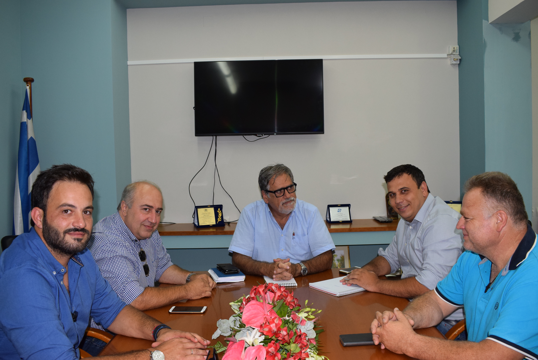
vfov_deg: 43.7
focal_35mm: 30
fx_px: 449
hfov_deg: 61.9
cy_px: 180
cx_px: 269
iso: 800
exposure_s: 1/100
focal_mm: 20
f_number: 5
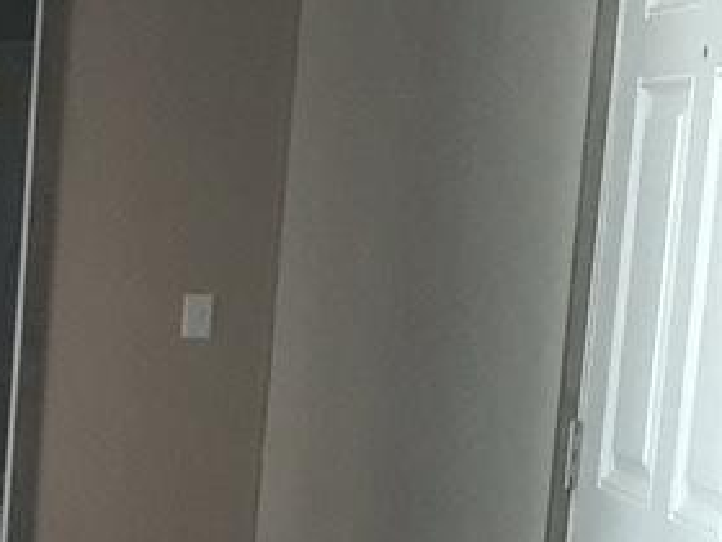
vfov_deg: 12.1
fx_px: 2482
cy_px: 676
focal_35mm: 119
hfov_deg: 13.1
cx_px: -926
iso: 125
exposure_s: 1/60
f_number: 1.7
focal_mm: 3.93
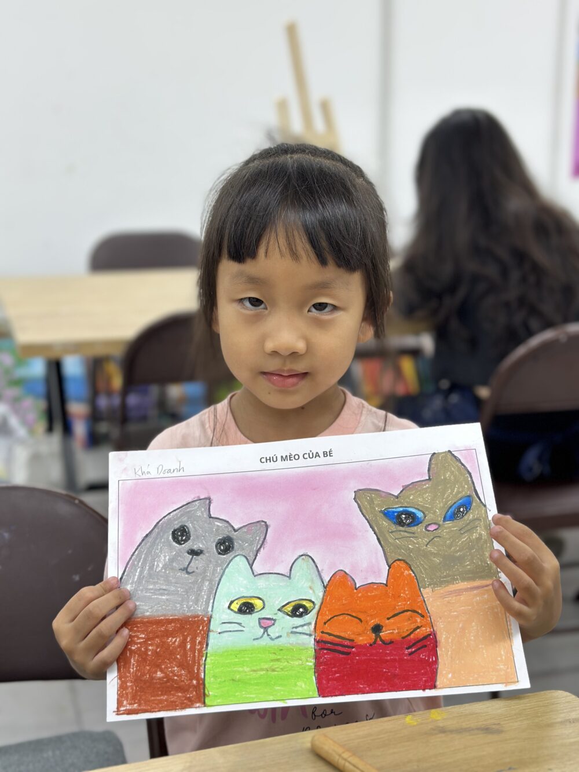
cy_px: 386
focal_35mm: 48
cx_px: 290
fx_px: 1070
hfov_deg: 30.3
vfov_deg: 39.7
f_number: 1.78
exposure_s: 1/145
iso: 64
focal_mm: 6.86
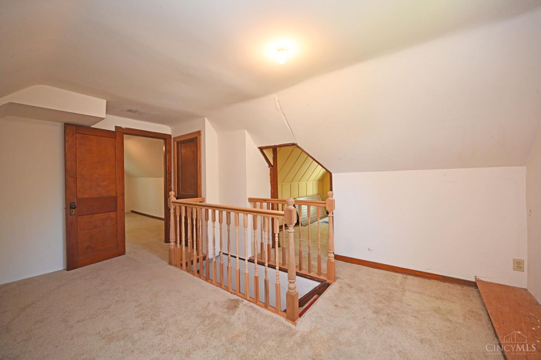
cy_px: 180
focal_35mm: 14
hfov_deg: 104.3
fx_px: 210
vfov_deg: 81.2
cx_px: 270
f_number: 4
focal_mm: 14
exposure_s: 1/60
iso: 1000
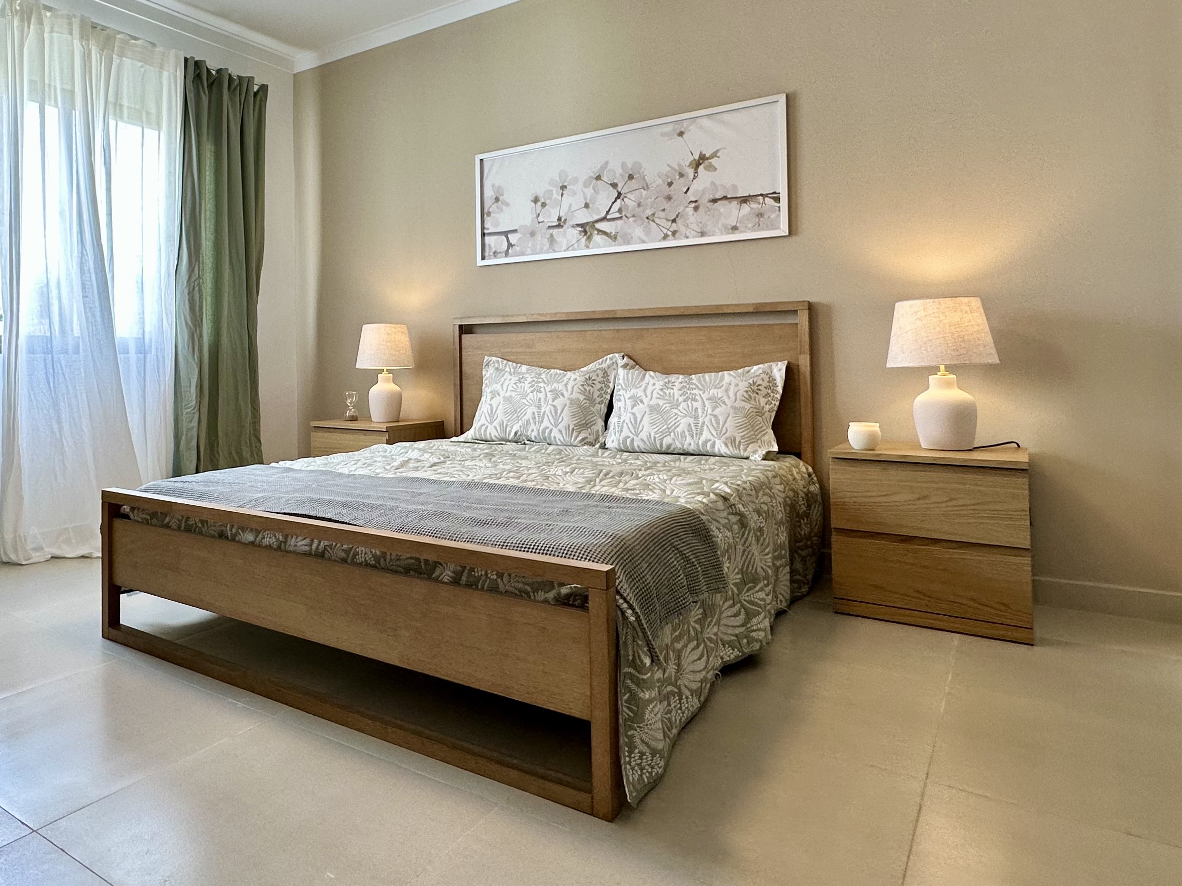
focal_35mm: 24
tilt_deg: +2.1
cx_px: 338
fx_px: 820
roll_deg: +0.2
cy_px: 342
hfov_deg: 68.3
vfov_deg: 56.3
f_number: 2.2
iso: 80
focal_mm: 2.22
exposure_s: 1/120
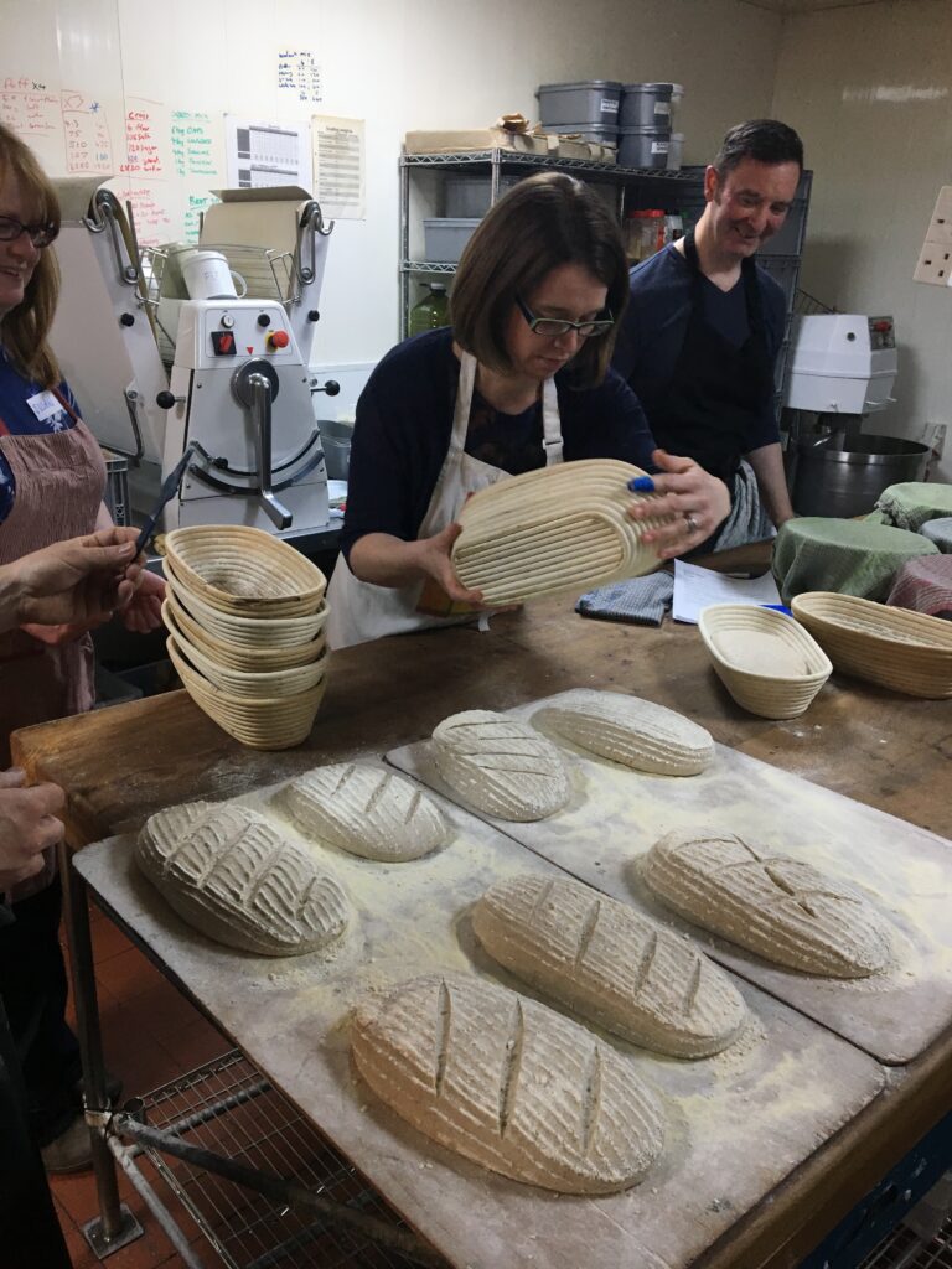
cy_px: 634
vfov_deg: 61.7
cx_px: 476
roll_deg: -2.5
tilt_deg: -20.8
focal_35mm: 29
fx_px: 1063
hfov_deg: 48.2
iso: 50
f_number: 2.2
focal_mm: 4.15
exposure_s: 1/33
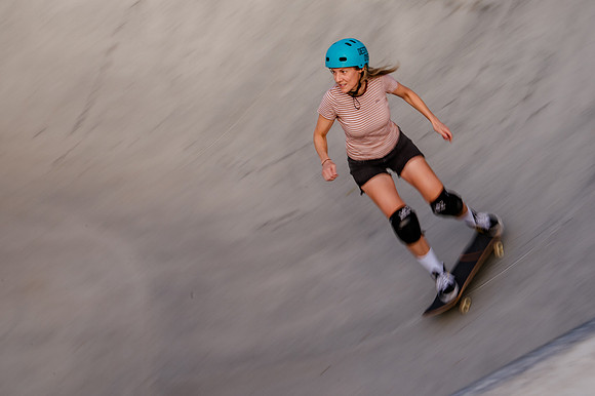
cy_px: 142
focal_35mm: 72
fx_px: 1186
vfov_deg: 18.9
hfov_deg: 27.9
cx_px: 427
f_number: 18
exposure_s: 1/50
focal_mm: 50
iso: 200
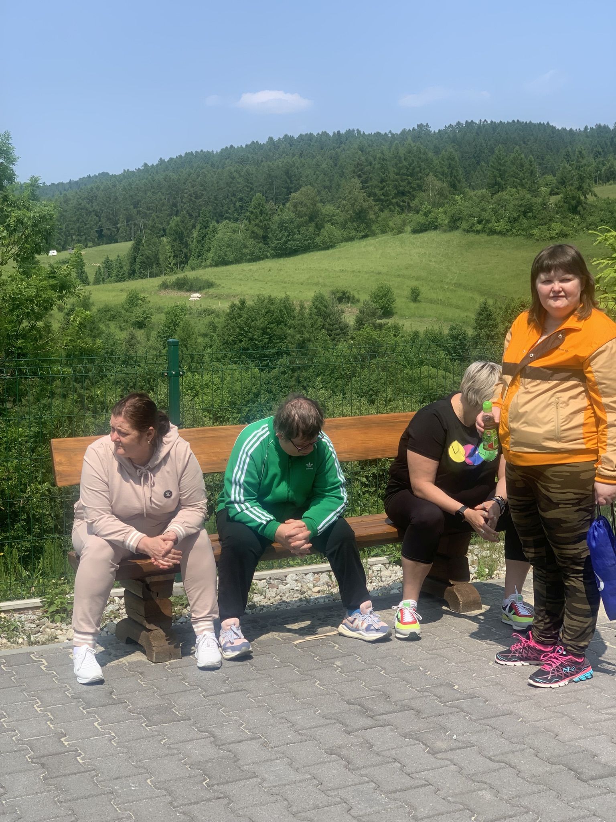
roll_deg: +0.5
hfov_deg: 28.0
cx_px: 308
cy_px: 411
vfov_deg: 36.8
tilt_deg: -6.0
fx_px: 1234
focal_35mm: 52
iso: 16
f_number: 2.4
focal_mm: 6
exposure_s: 1/872
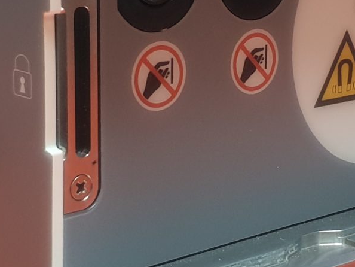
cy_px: 90
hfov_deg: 17.6
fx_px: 1149
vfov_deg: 13.2
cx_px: 204
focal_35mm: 112
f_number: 2.4
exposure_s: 1/50
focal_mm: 4.3
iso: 200
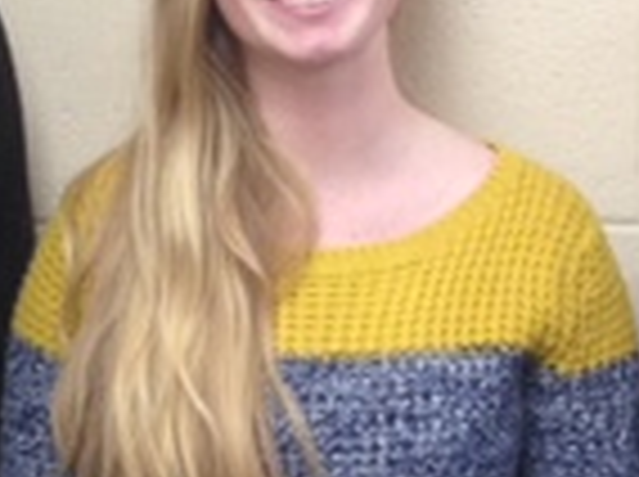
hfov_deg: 13.2
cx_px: 472
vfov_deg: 9.9
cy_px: 180
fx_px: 2746
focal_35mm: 149
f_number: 2.4
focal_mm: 4.12
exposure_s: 1/20
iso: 125
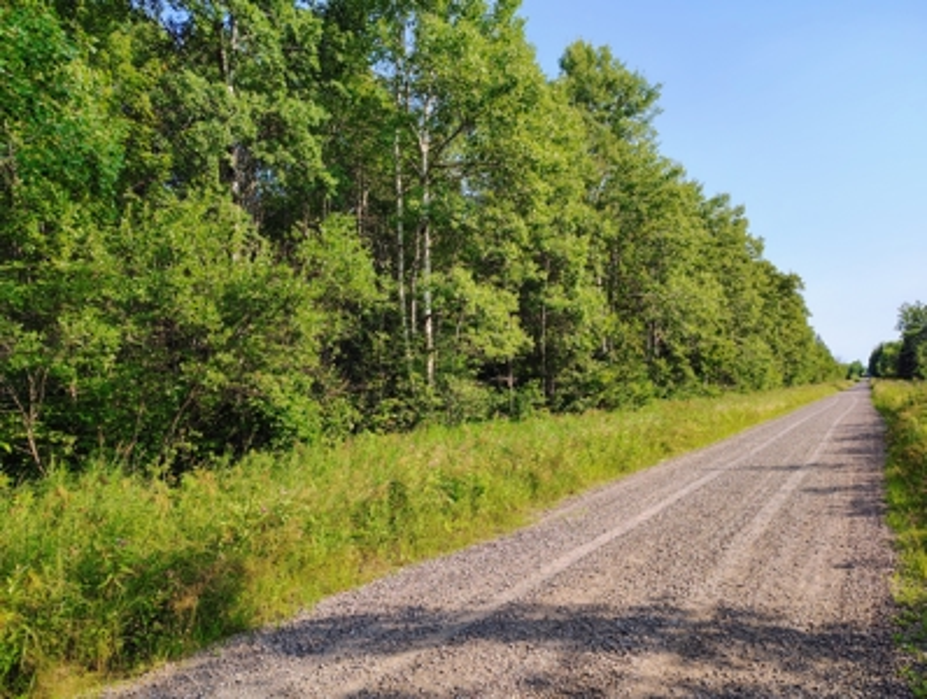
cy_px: 350
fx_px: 644
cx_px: 464
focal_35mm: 24
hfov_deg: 71.5
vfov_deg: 57.0
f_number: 1.8
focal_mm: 5.56
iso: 100
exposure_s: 1/430
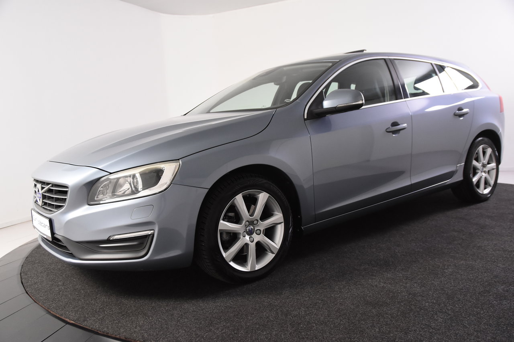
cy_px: 171
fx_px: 471
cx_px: 257
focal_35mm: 33
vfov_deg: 40.0
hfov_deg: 57.2
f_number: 4
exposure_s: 1/60
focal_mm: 22
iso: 1600
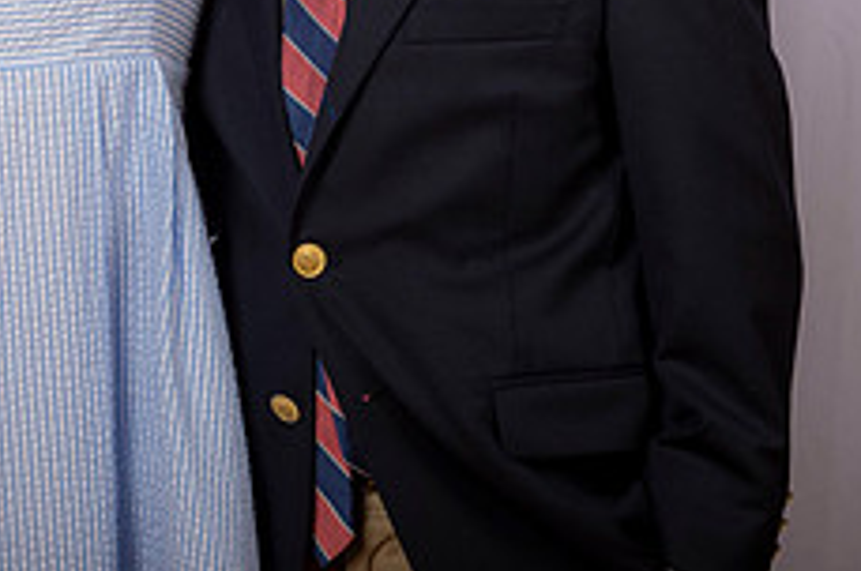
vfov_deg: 8.9
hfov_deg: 13.4
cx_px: 139
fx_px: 3630
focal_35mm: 152
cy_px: -147
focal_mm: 60
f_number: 6.3
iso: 400
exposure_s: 1/200
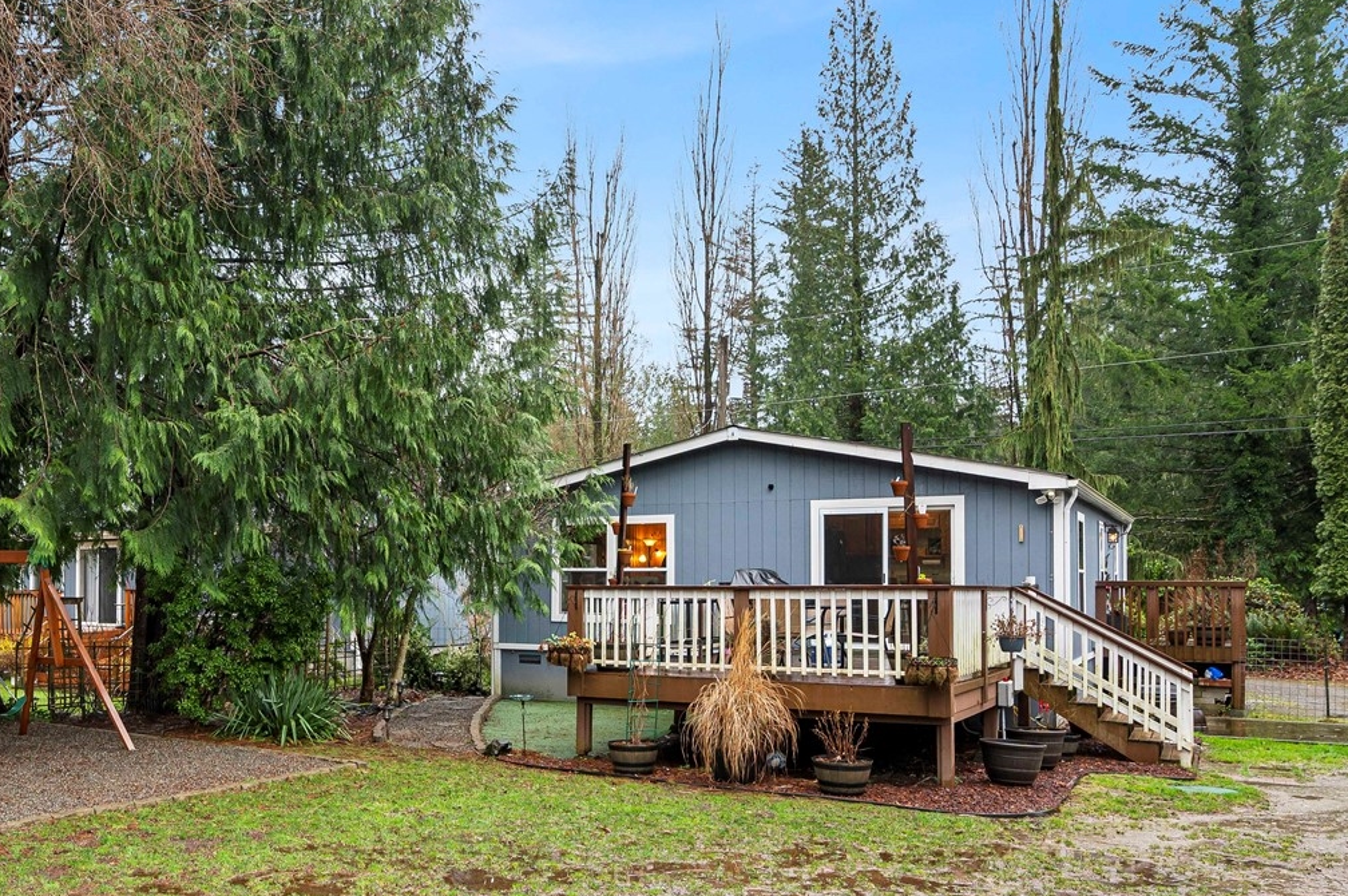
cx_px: 352
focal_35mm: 32
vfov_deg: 40.6
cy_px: 590
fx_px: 1197
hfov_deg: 56.1
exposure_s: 1/6
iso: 200
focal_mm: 19
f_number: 8
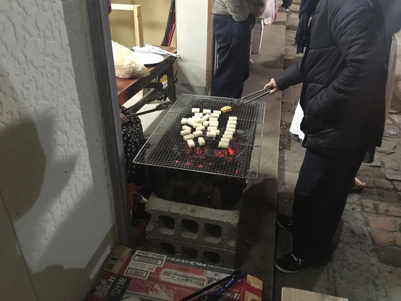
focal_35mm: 29
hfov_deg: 61.7
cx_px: 200
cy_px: 150
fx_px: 336
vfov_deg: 48.2
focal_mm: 4.15
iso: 320
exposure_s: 1/15
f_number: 2.2
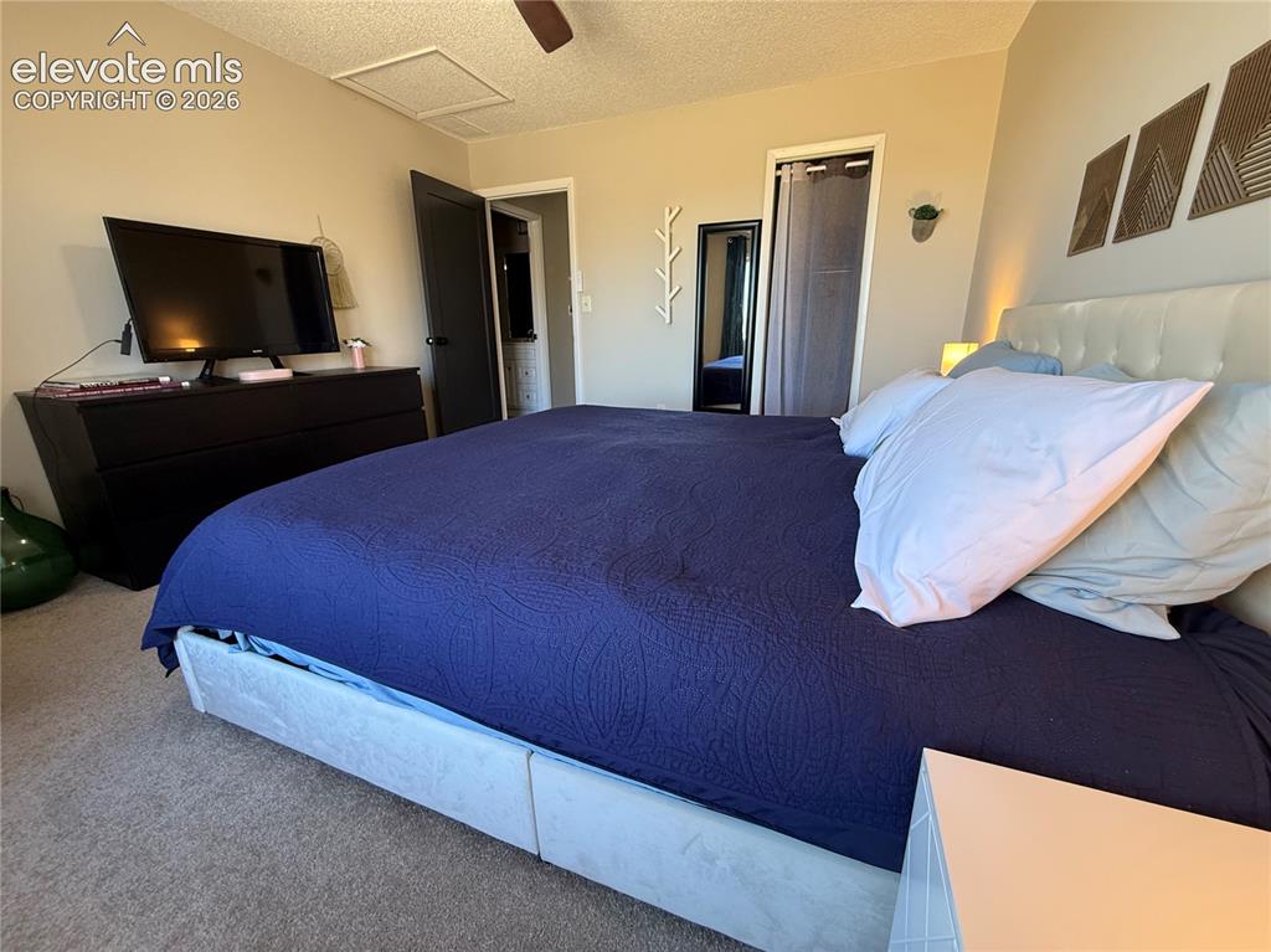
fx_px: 514
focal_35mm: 14
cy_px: 476
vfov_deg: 85.6
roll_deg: +0.8
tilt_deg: -16.2
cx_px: 636
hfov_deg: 102.1
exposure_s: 1/60
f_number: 2.2
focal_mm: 2.22
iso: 250
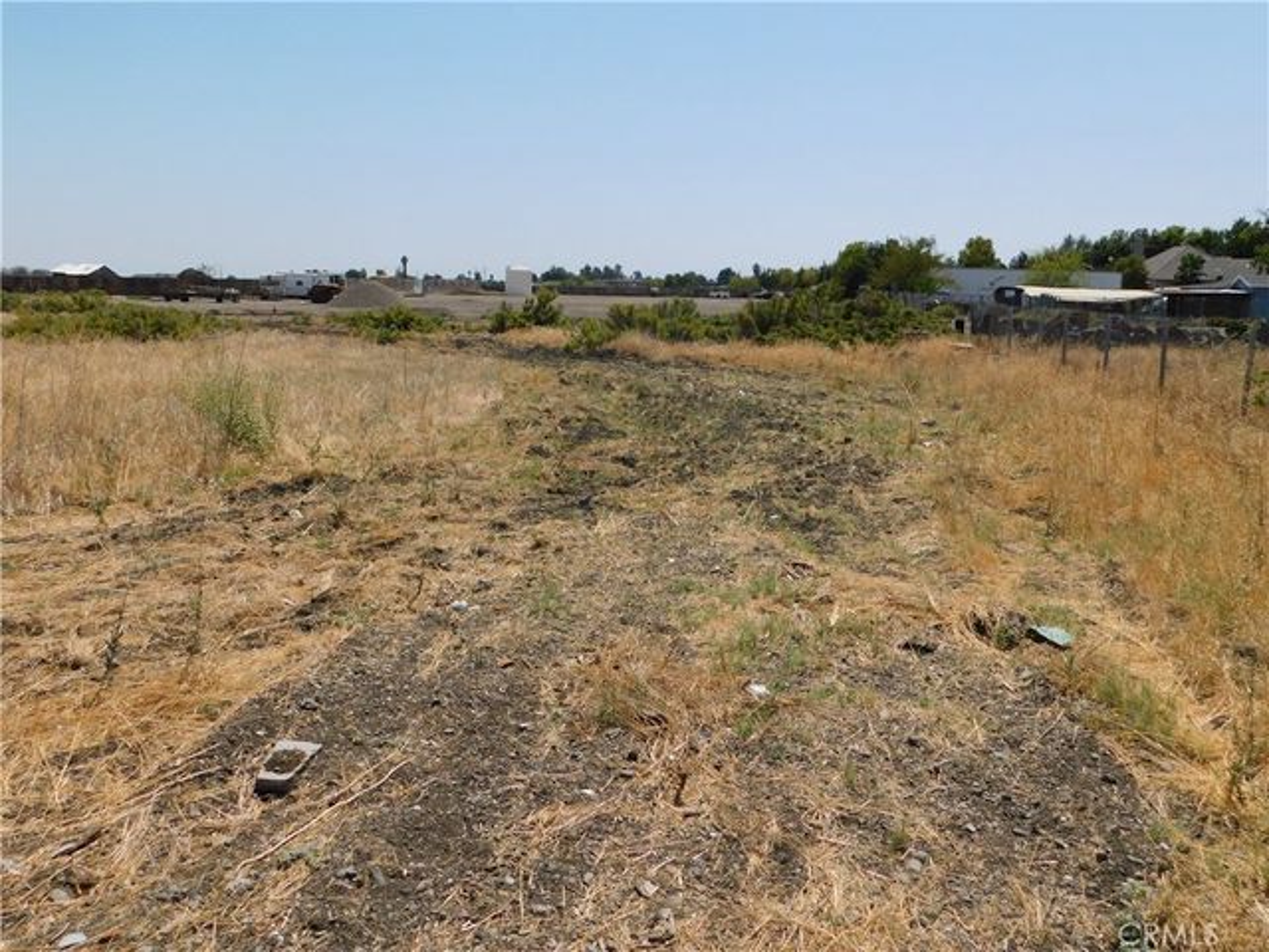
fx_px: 1100
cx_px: 634
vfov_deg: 46.8
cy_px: 476
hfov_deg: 60.0
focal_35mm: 30
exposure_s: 1/640
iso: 125
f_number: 6.4
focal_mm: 5.3
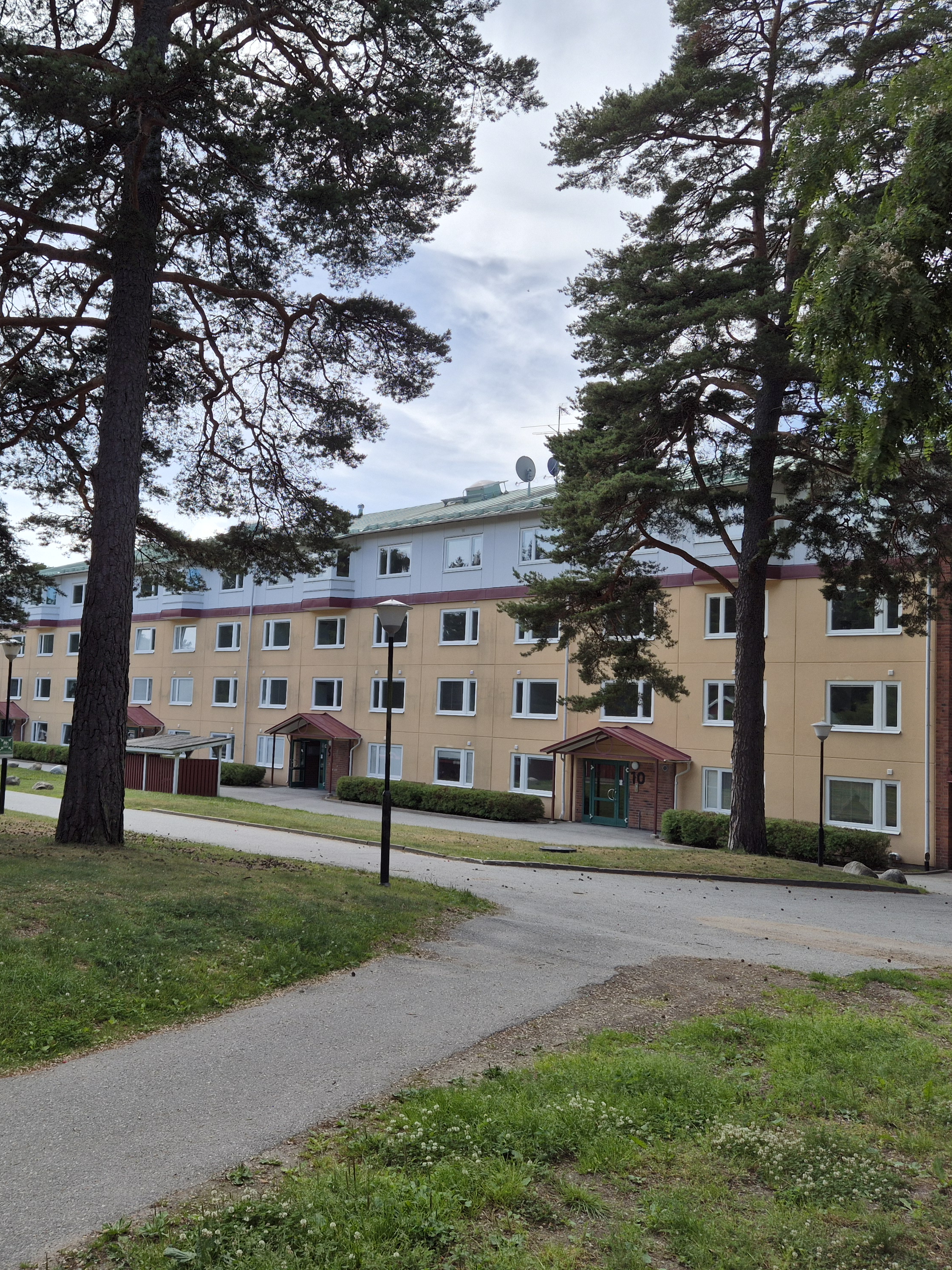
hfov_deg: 45.0
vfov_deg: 58.4
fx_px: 1137
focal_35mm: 31
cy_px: 637
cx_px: 354
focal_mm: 5.4
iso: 25
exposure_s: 1/1480
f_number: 1.8
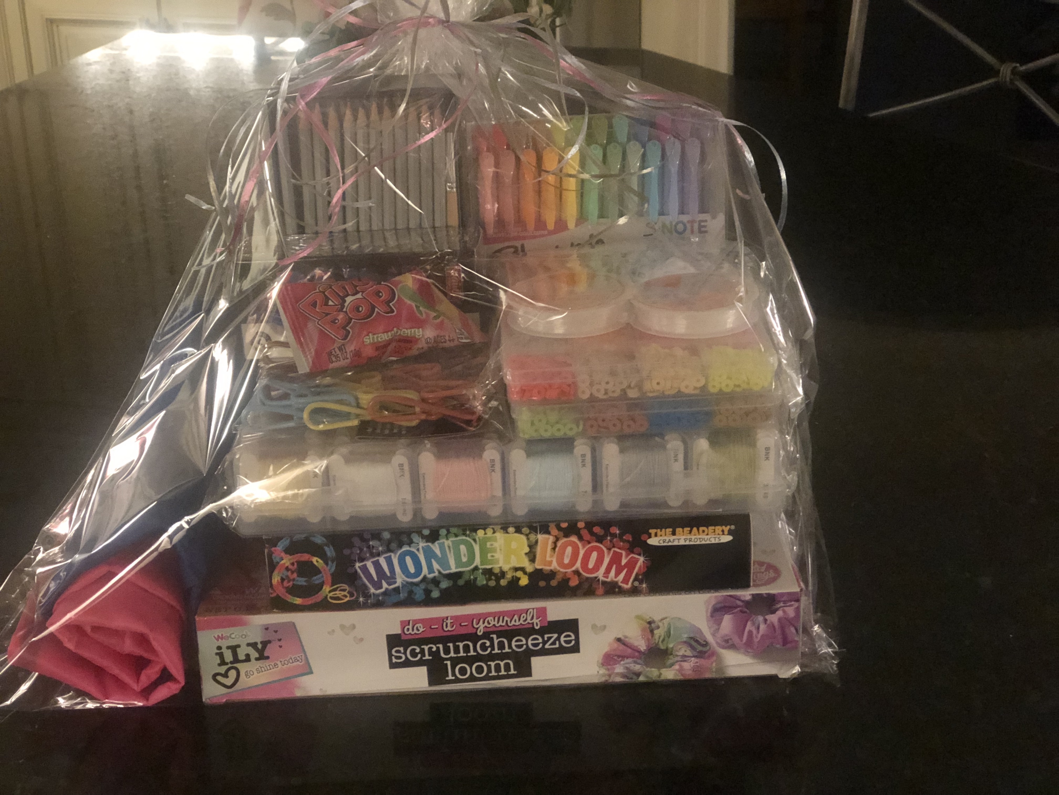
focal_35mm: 57
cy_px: 398
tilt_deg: -22.9
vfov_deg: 25.7
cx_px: 530
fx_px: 1744
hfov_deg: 33.8
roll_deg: +1.2
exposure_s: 1/30
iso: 1250
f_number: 2.8
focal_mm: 6.6
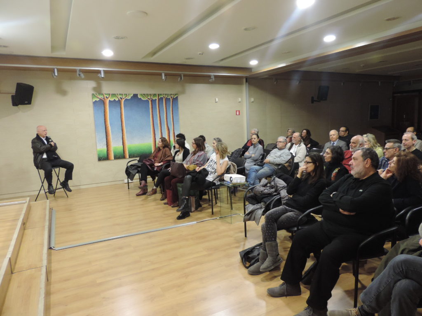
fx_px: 293
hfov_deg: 71.6
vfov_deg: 56.8
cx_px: 211
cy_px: 158
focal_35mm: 24
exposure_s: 1/10
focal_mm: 4.3
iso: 400
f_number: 3
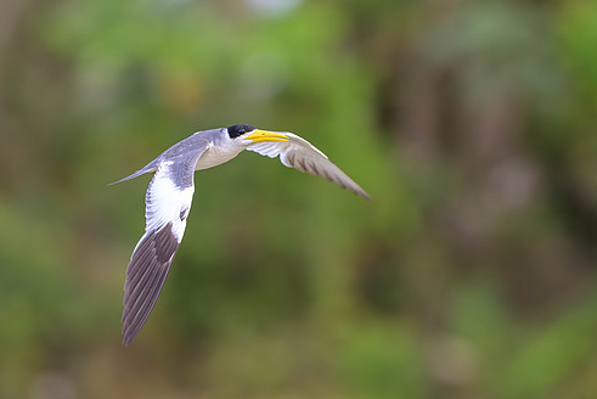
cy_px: 273
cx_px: 237
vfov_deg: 1.9
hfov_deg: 2.9
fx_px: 11847
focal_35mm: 714
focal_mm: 400
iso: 900
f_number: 4
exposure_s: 1/400
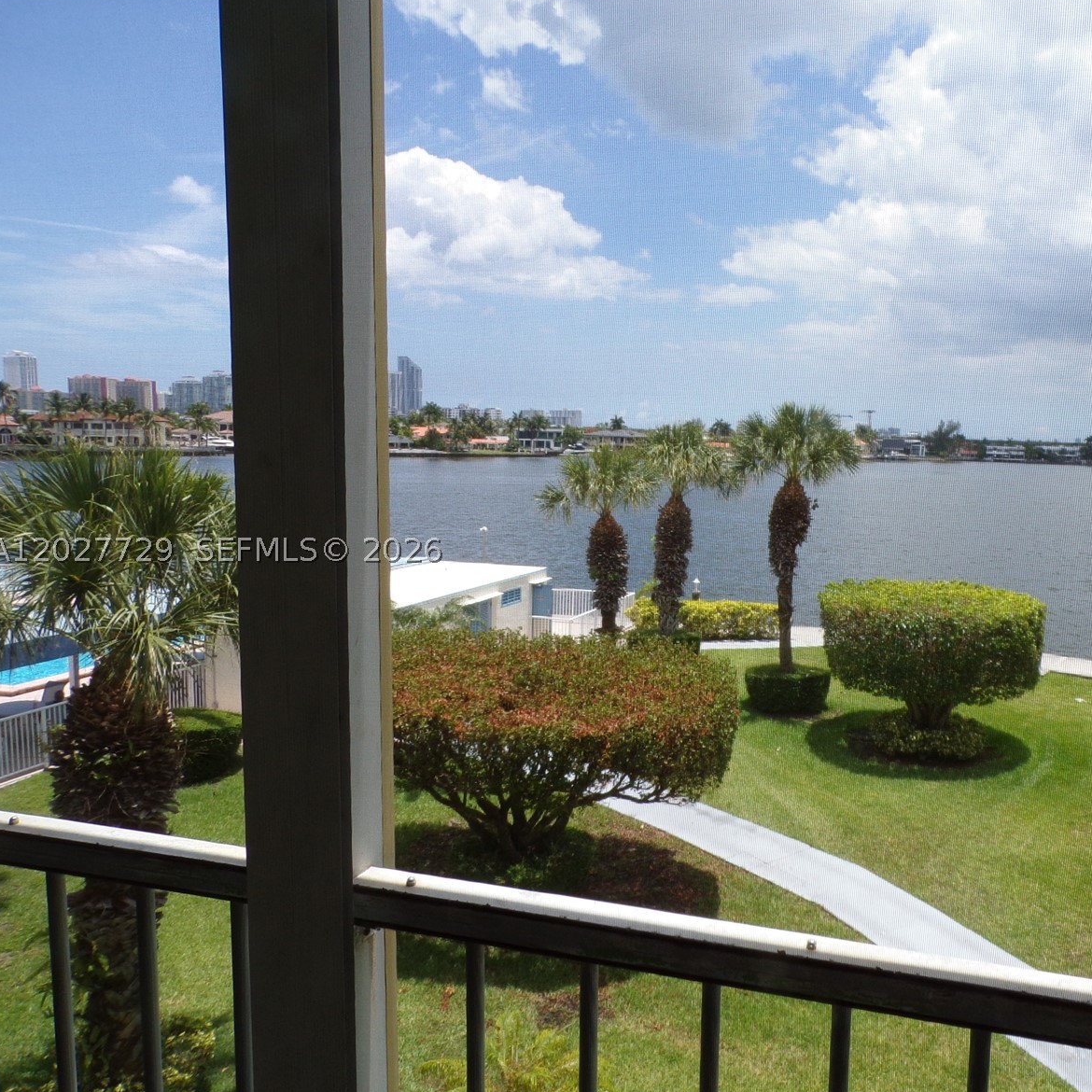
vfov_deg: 55.6
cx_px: 728
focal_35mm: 29
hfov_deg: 54.5
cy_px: 550
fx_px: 1035
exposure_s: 1/280
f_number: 5.8
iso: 80
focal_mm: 4.3
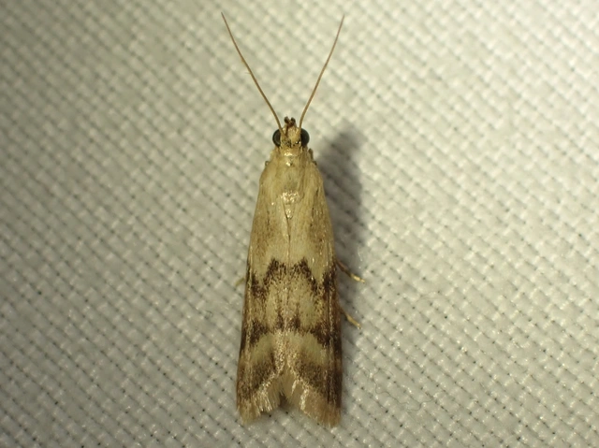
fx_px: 1729
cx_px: 300
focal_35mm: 100
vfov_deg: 14.8
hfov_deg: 19.7
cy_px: 224
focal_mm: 18
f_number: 4.9
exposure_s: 1/400
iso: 250
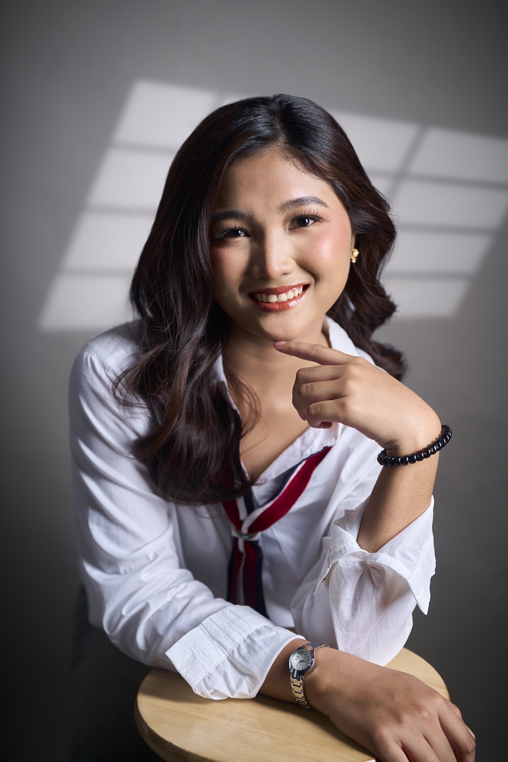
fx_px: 952
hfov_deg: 29.9
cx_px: 254
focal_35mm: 45
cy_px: 381
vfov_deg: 43.6
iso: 100
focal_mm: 45
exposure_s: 1/250
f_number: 2.8
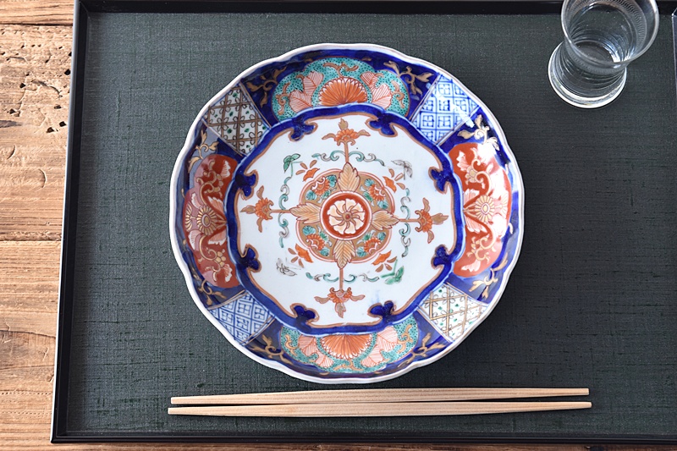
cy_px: 226
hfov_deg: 24.6
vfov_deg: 16.5
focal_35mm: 82
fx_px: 1551
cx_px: 338
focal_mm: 55
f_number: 5.6
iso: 200
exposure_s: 1/2
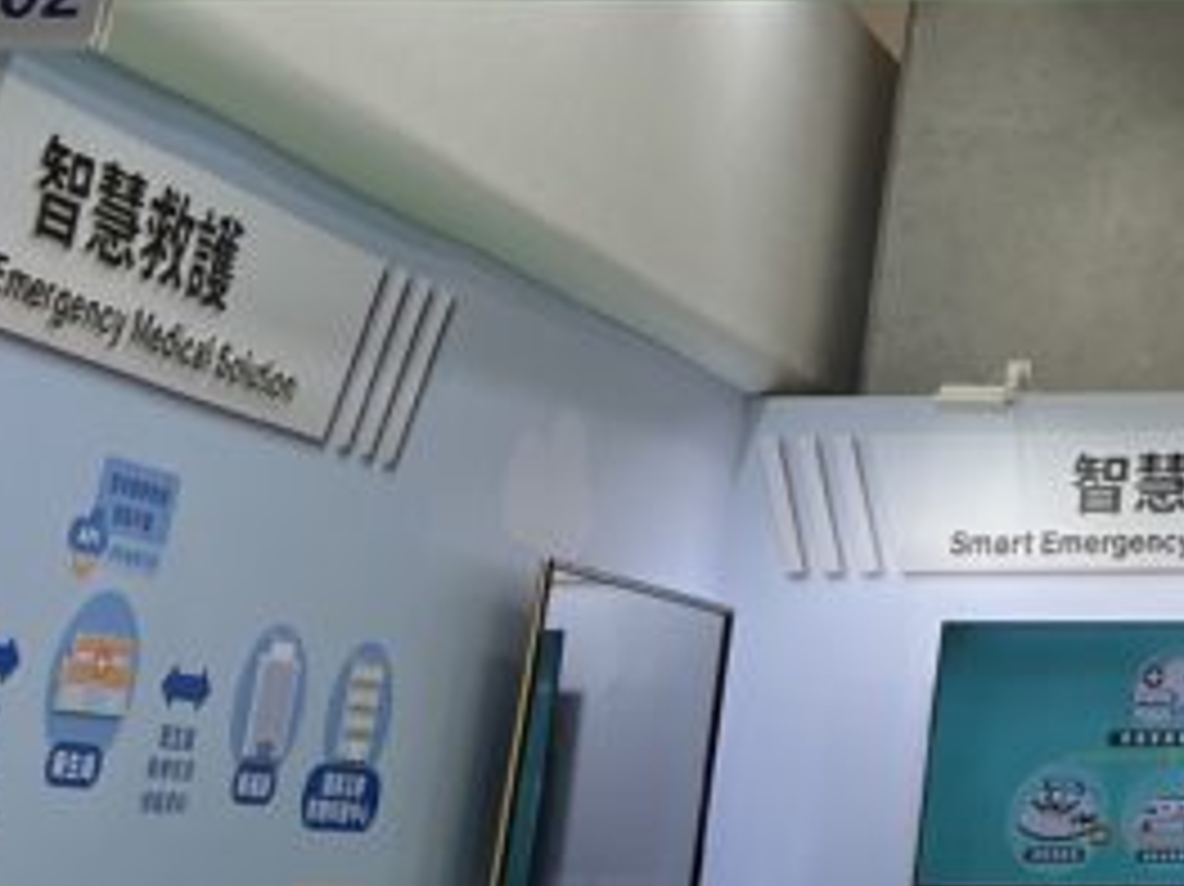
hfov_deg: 21.6
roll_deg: -0.2
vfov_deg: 17.0
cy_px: -423
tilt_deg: +25.7
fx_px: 2701
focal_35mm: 79
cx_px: 1661
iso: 50
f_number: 1.5
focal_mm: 5.7
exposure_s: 1/466
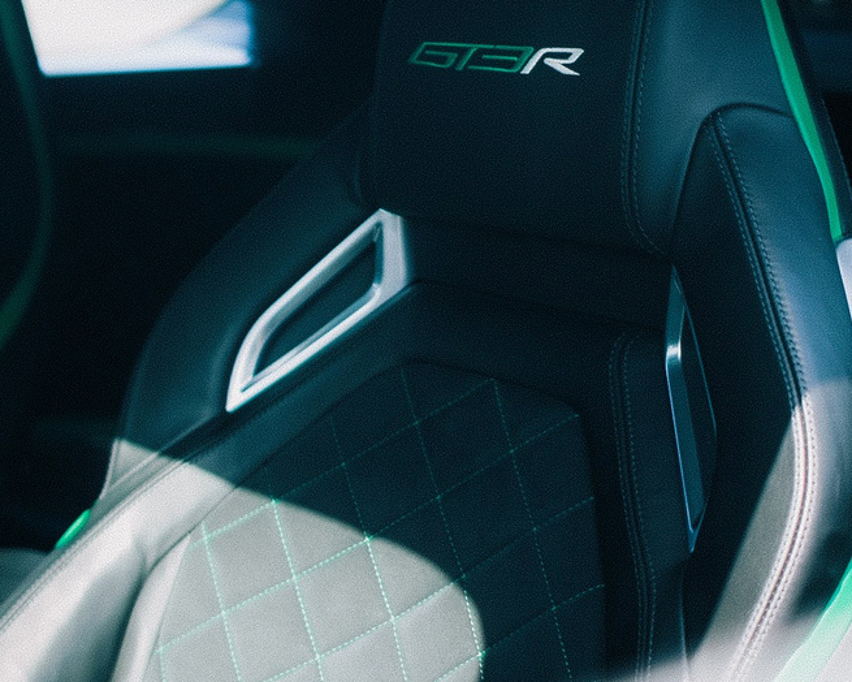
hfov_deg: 19.8
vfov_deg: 17.4
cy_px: 449
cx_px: -289
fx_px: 2219
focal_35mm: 88
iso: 64
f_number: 1.4
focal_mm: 24
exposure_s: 1/500
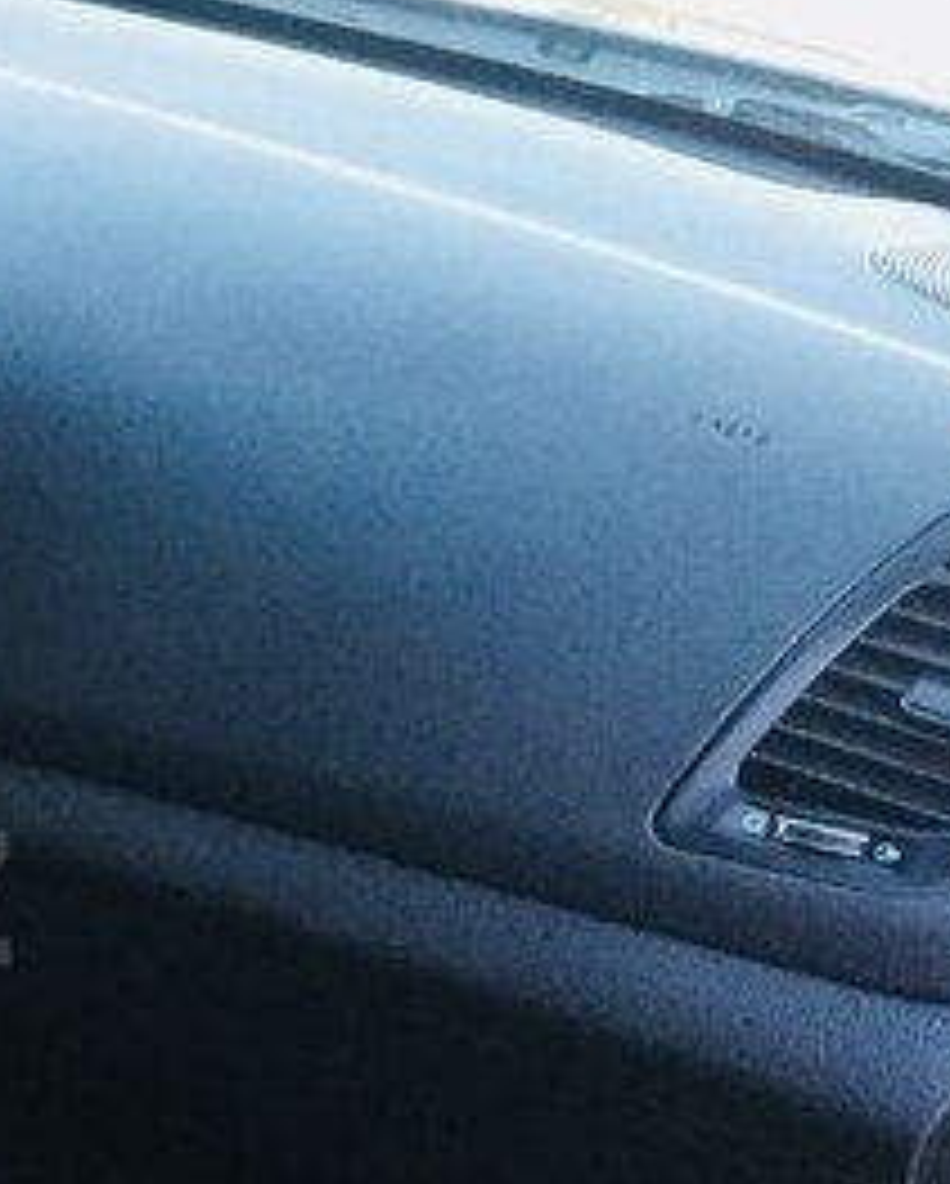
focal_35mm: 71
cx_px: -450
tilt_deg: -30.4
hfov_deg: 19.1
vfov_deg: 26.4
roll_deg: -3.9
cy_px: 898
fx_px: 2491
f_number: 2.2
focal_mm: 4.15
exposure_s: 1/25
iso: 250
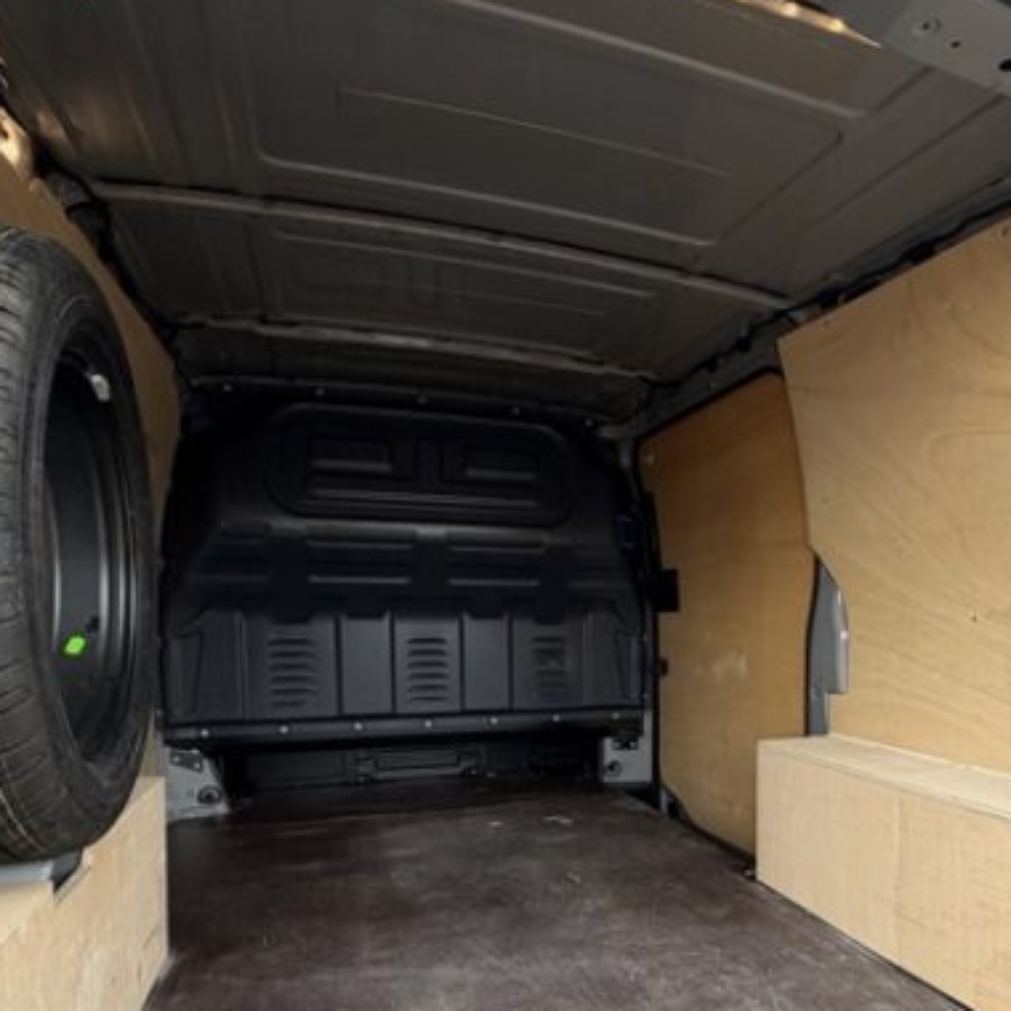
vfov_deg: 61.1
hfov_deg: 61.9
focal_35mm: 25
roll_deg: -0.4
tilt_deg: -7.2
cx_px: 647
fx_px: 826
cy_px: 692
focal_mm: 2.22
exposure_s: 1/133
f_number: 2.2
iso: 40
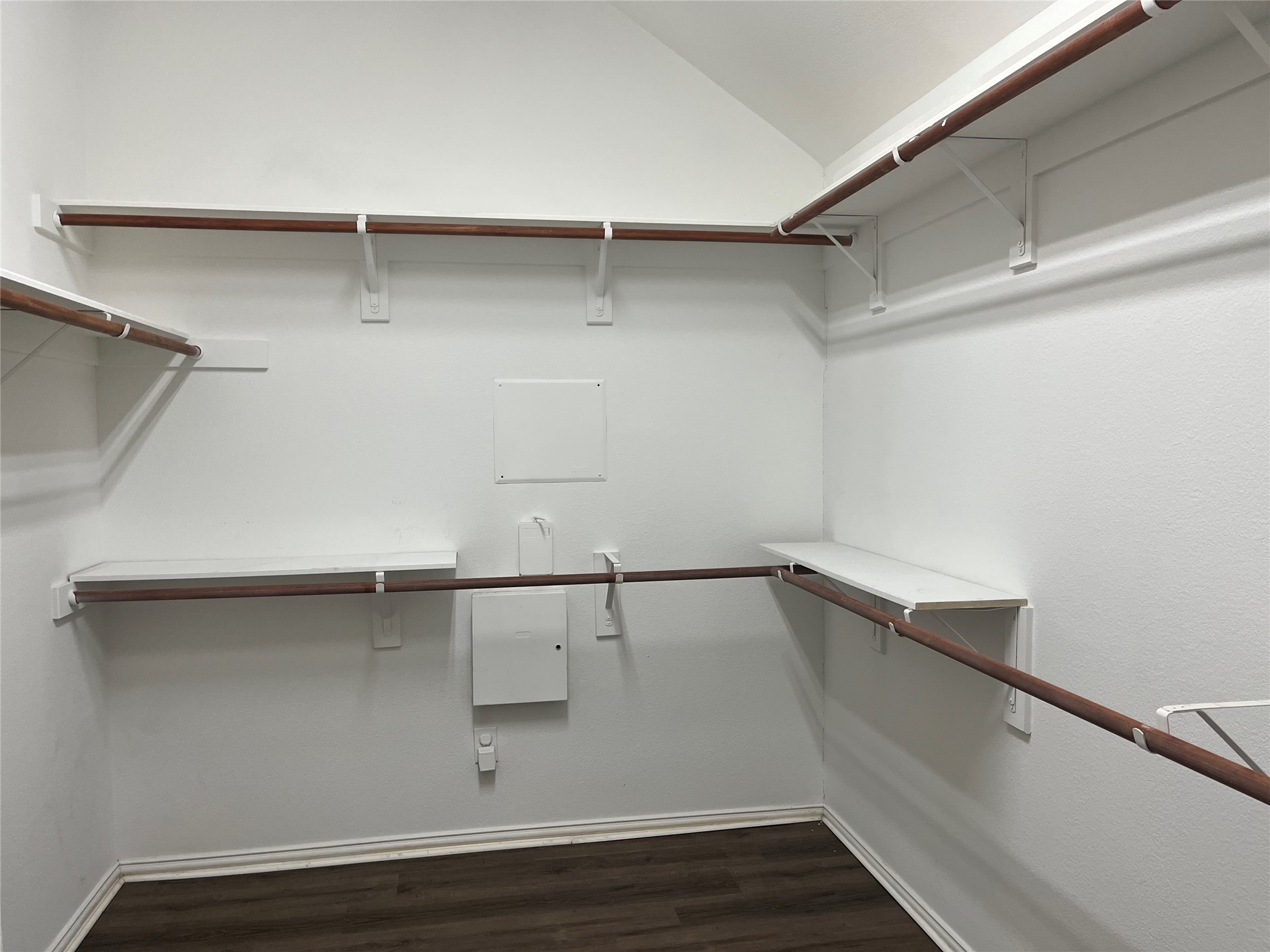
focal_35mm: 26
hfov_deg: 67.3
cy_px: 476
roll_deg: +0.0
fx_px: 954
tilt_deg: -3.6
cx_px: 635
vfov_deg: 53.1
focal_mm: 5.1
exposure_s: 1/120
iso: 125
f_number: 1.6
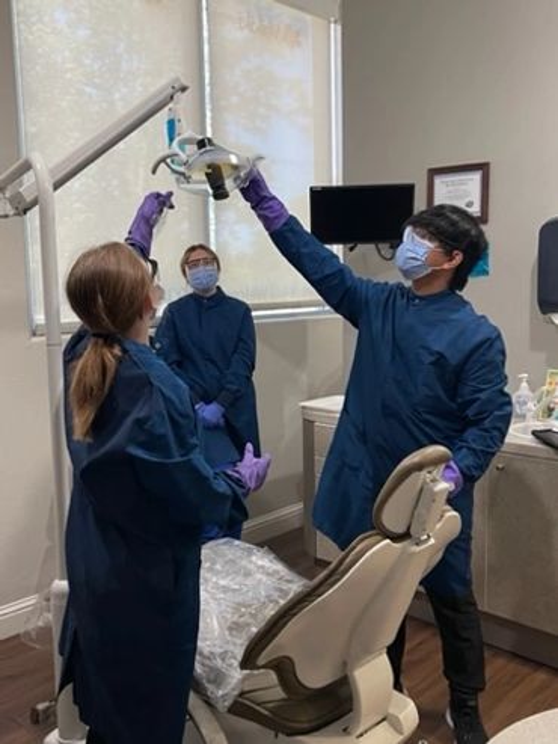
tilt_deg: -5.4
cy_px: 372
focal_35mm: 26
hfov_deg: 53.1
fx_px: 559
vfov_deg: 67.3
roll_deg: +1.6
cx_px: 279
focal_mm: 5.1
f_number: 1.6
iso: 200
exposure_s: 1/60
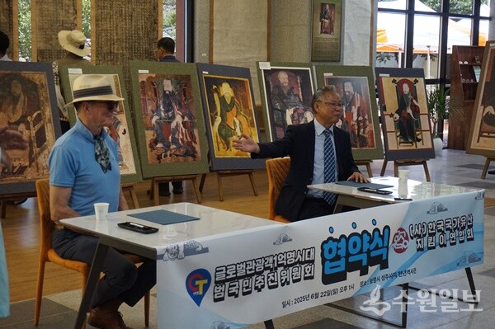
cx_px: 248
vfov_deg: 23.1
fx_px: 804
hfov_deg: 34.2
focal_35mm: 58
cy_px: 164
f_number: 5.6
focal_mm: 39
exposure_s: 1/160
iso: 1600
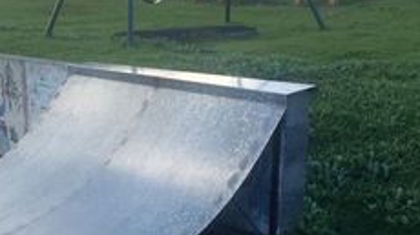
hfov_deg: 31.6
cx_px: 128
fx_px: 735
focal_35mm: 66
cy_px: 204
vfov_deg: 18.0
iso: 32
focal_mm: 4.15
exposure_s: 1/427
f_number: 2.2
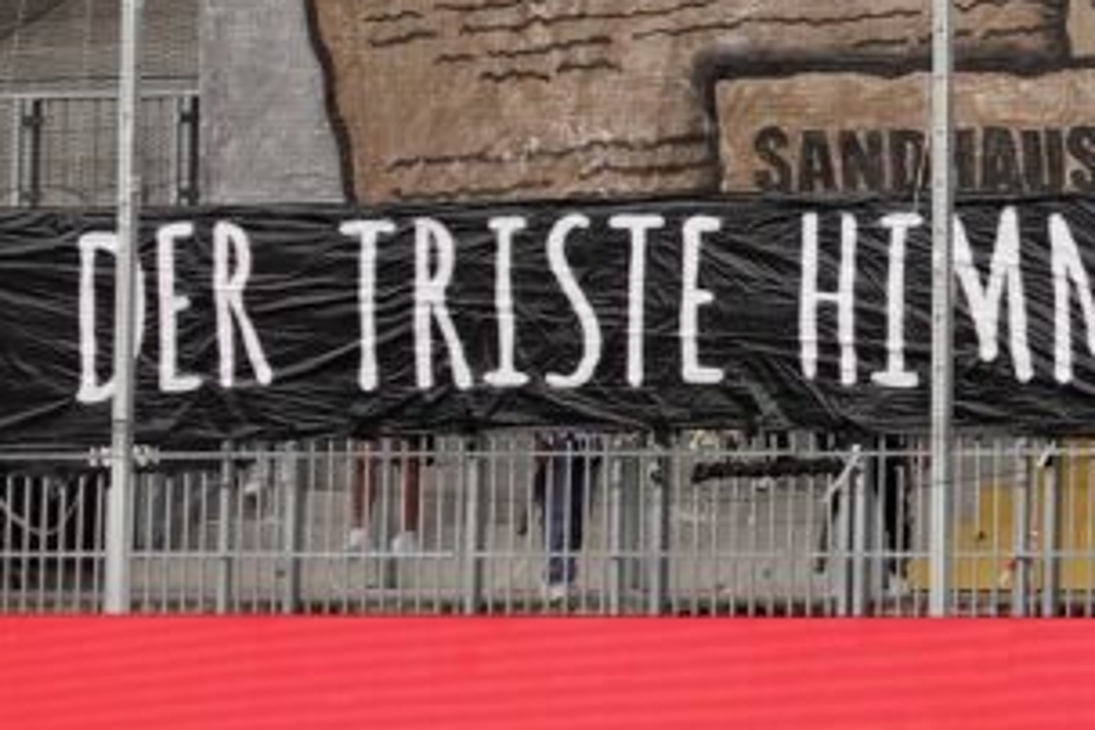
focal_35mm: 275
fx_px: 8364
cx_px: 2830
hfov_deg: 7.0
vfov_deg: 4.9
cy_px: -461
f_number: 3.2
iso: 100
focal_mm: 18.92
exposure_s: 1/200
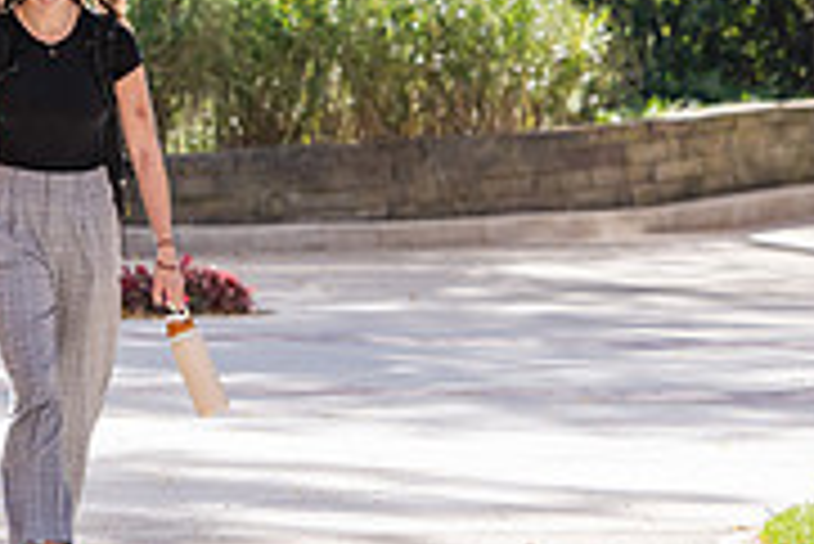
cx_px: -49
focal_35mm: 400
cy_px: -29
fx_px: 9051
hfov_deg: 5.1
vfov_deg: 3.4
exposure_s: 1/800
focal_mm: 125
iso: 320
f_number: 4.5
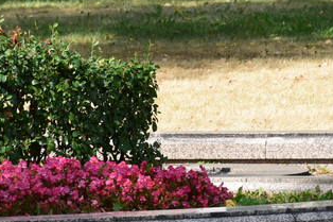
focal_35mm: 669
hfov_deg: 3.1
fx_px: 6185
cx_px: 246
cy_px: 74
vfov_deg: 2.1
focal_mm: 140
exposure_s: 1/400
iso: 400
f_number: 11
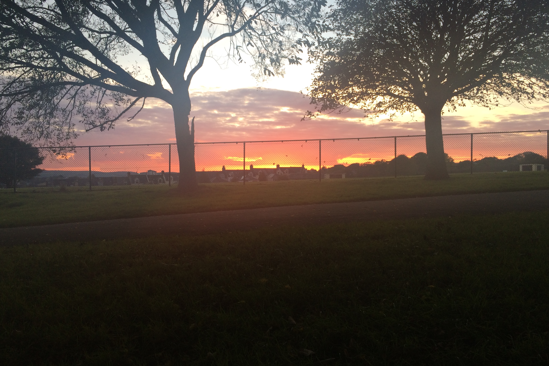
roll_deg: +1.2
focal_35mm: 31
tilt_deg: -0.7
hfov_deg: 60.3
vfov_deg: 42.3
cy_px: 184
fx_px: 473
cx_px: 274
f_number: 2.2
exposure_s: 1/100
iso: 32
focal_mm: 4.15
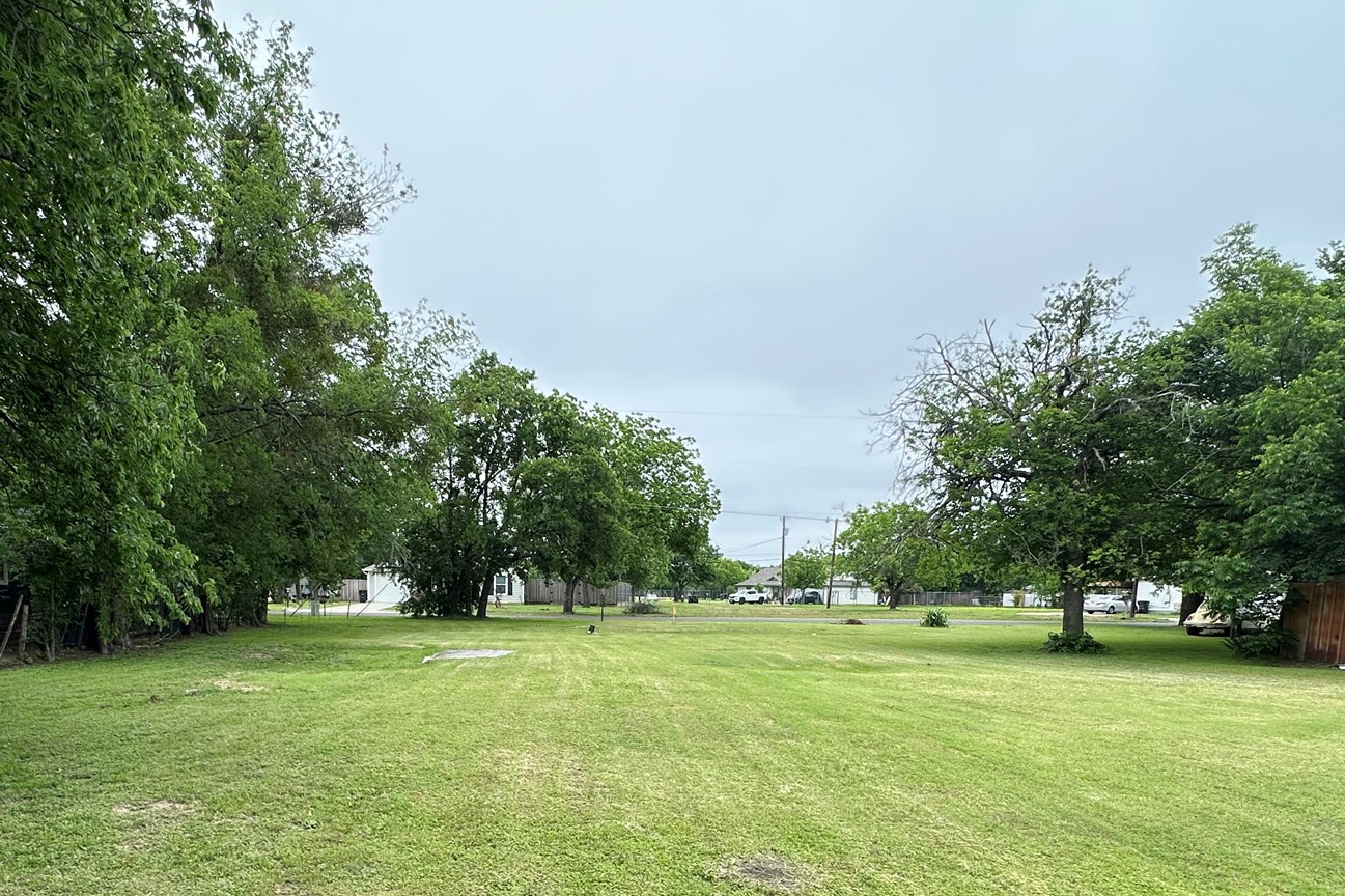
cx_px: 535
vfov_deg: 52.4
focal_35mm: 23
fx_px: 859
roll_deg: -1.4
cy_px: 684
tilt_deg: -6.1
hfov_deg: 75.2
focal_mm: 2.22
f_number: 2.2
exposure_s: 1/465
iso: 40
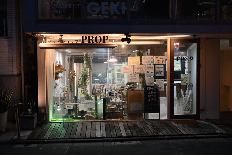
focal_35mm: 43
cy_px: 78
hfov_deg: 45.4
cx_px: 116
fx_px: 277
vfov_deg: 31.2
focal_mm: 43
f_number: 2.8
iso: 560
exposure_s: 1/125
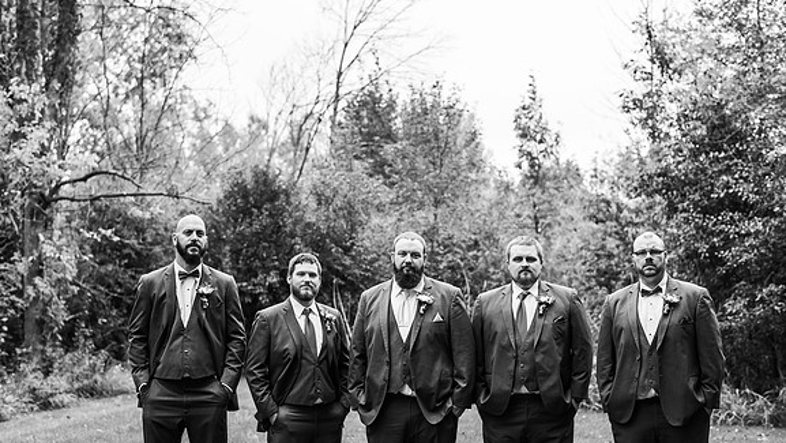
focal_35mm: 61
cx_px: 392
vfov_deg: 19.7
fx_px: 1272
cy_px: 224
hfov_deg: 34.3
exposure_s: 1/1000
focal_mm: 58
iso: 500
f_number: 2.8
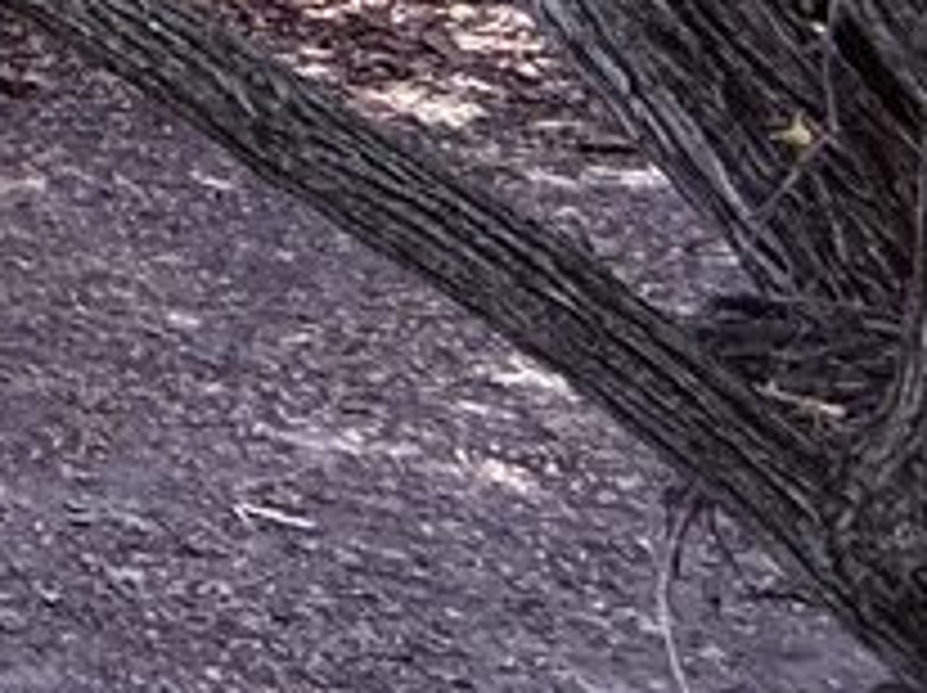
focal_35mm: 98
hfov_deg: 13.5
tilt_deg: +10.8
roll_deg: +0.2
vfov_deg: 11.7
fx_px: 2621
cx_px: -1404
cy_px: -1066
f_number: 2.2
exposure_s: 1/128
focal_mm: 2.22
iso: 50
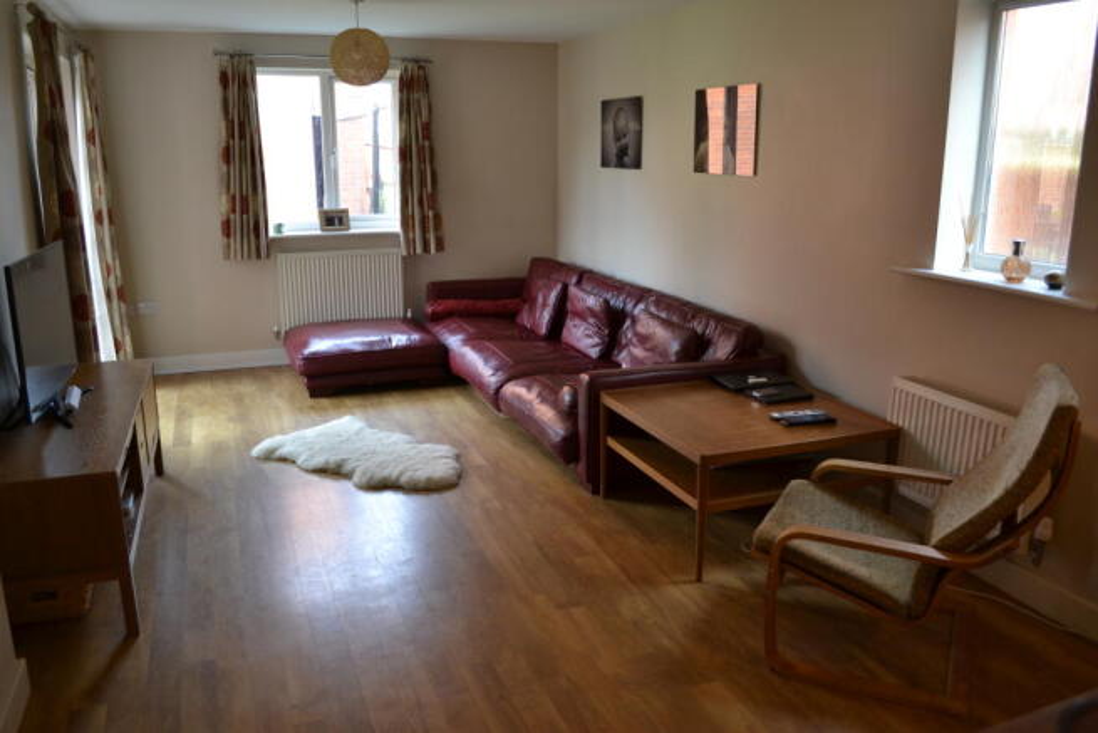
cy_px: 366
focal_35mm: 27
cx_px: 549
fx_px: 824
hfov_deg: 67.4
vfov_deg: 48.0
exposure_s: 1/60
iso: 400
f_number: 3.5
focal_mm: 18
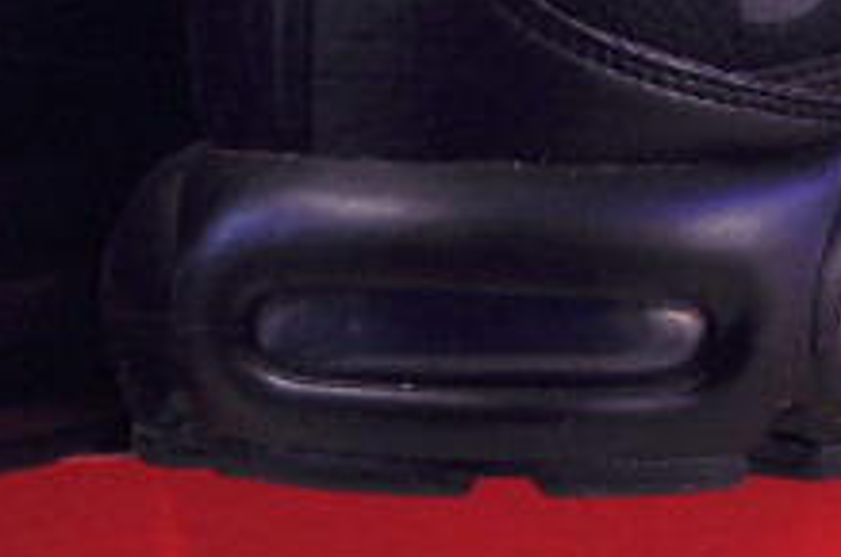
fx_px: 6387
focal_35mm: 274
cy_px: -371
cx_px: 576
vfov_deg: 4.9
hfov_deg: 7.5
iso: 250
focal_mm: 50
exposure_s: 1/250
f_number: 3.2
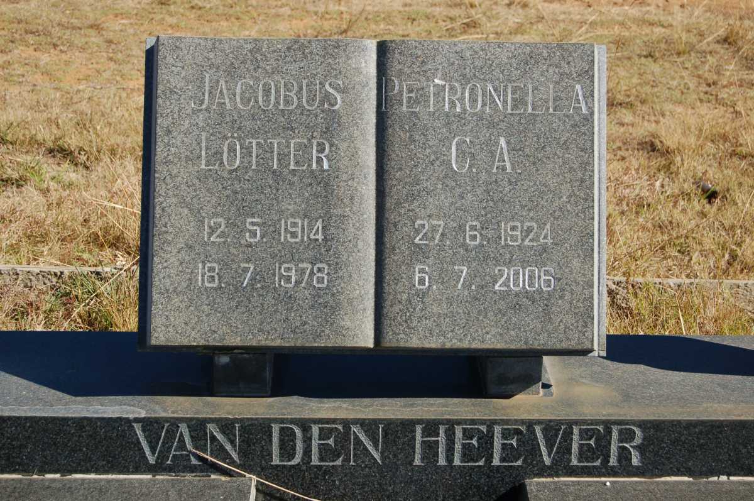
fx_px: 1443
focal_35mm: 69
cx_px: 377
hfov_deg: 29.3
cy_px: 250
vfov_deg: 19.7
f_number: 6.3
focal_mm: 46
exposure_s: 1/400
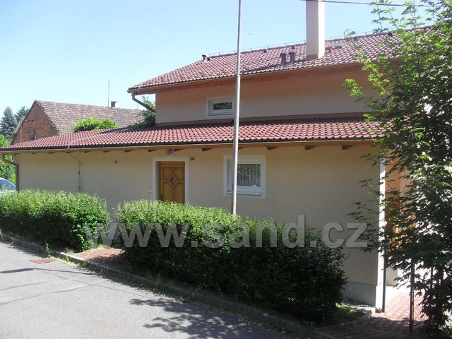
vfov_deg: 40.7
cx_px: 226
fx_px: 457
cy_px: 170
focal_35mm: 35
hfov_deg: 52.6
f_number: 3.2
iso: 100
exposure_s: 1/500
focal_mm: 6.3
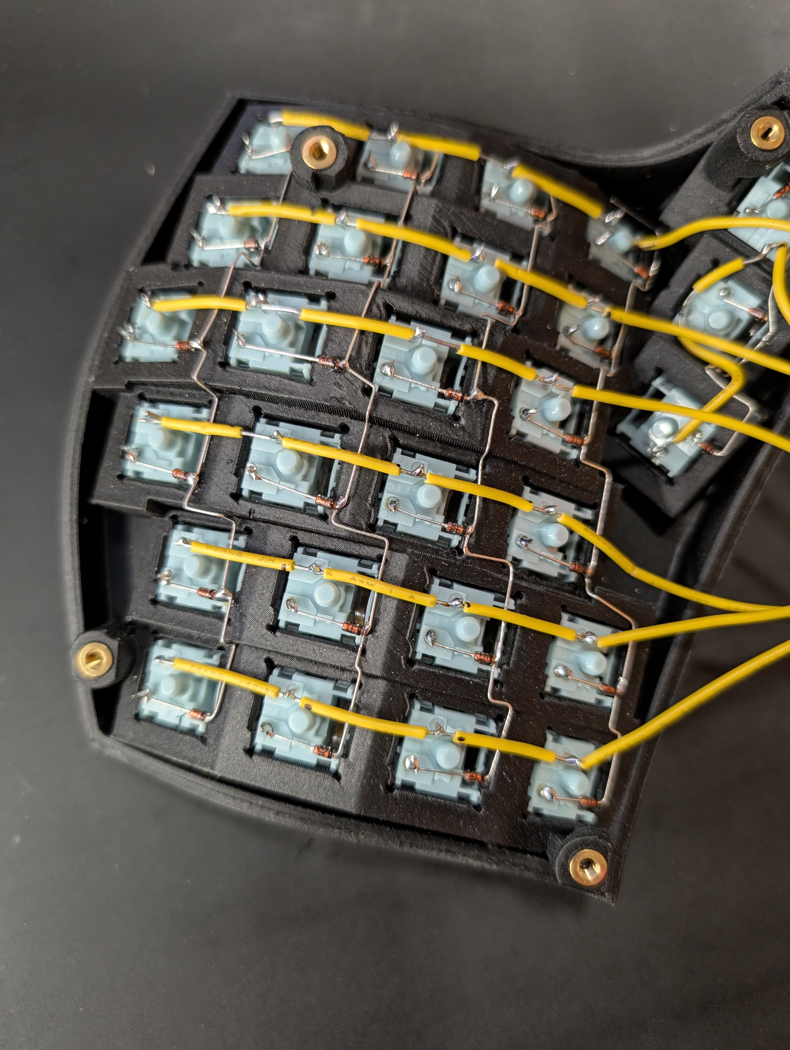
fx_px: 728
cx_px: 395
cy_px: 525
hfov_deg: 56.9
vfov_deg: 71.5
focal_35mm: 24
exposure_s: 1/30
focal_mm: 6.9
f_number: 1.68
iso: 309
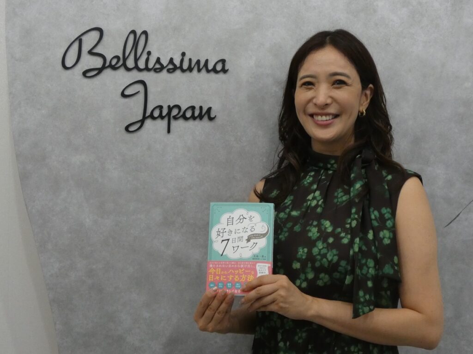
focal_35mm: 38
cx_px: 236
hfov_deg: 49.0
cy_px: 177
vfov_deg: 37.7
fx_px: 519
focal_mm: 6.8
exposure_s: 1/80
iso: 500
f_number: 3.5
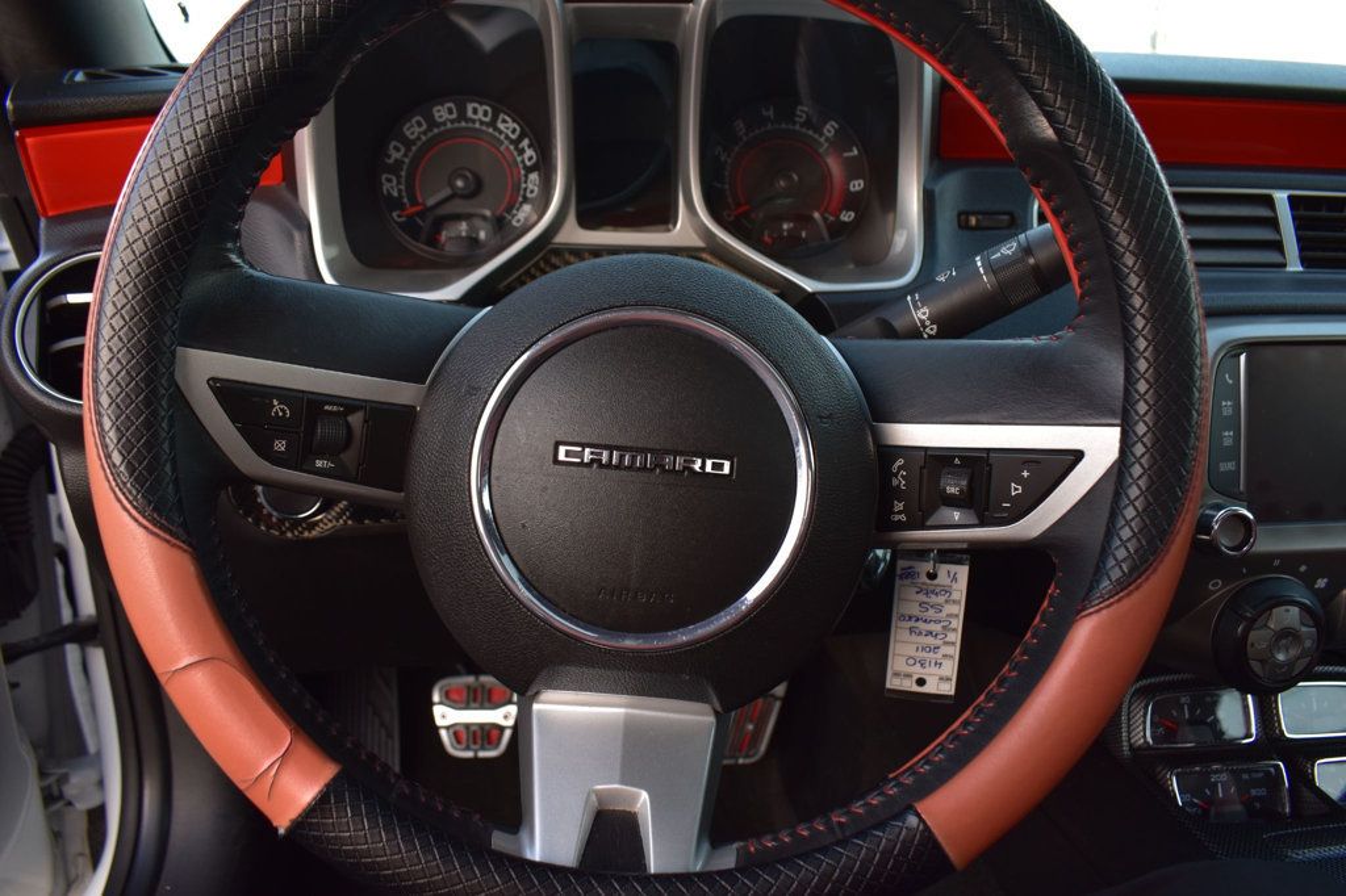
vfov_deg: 47.9
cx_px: 673
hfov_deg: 67.4
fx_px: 1009
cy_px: 448
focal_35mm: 27
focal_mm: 18
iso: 400
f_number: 6.3
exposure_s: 1/20
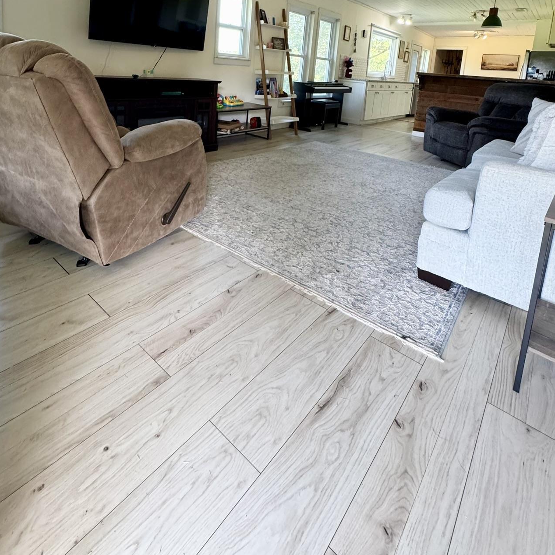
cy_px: 117
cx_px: 258
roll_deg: -3.8
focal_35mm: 20
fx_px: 363
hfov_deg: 74.7
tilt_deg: -7.5
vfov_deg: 68.2
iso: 250
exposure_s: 1/120
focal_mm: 2.22
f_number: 2.2
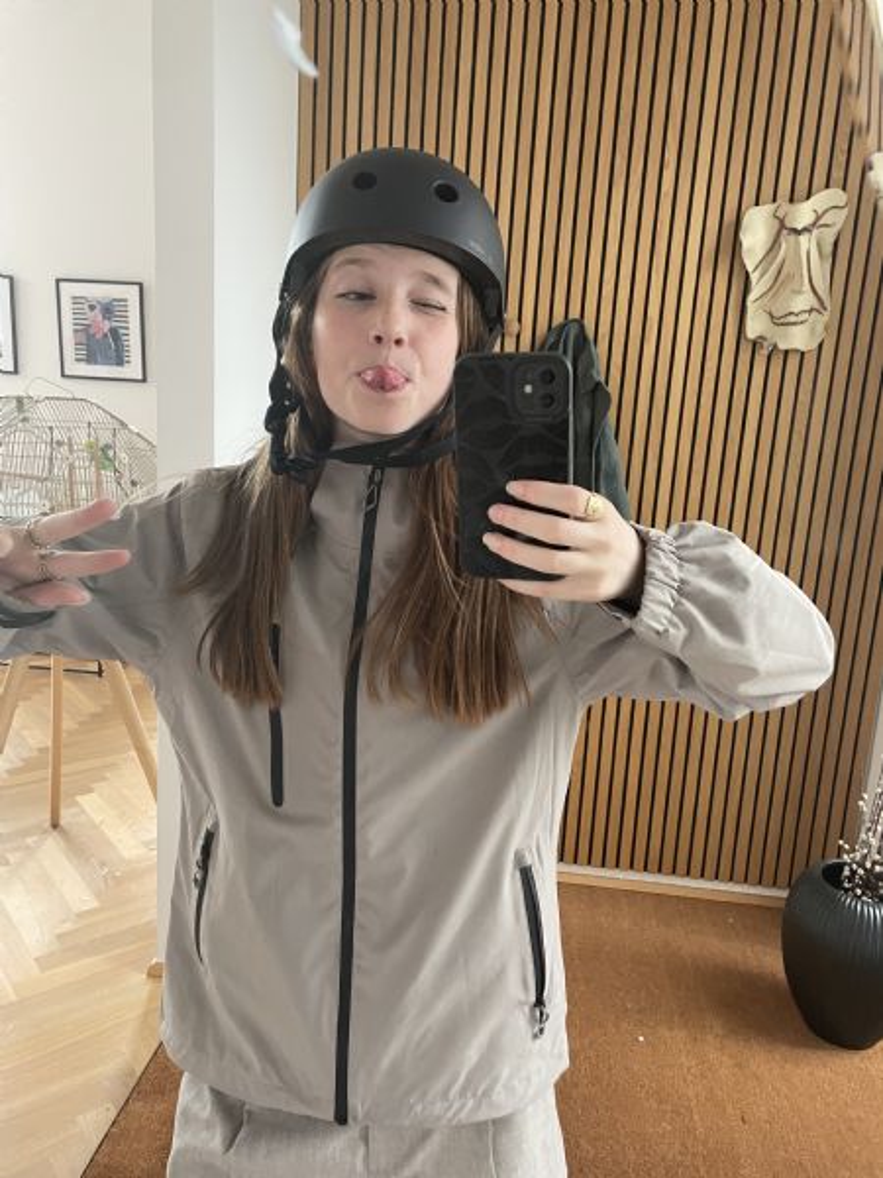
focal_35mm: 26
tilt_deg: -10.4
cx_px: 442
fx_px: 884
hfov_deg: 53.1
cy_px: 589
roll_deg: -1.5
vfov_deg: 67.3
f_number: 1.6
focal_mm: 4.2
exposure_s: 1/60
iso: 200
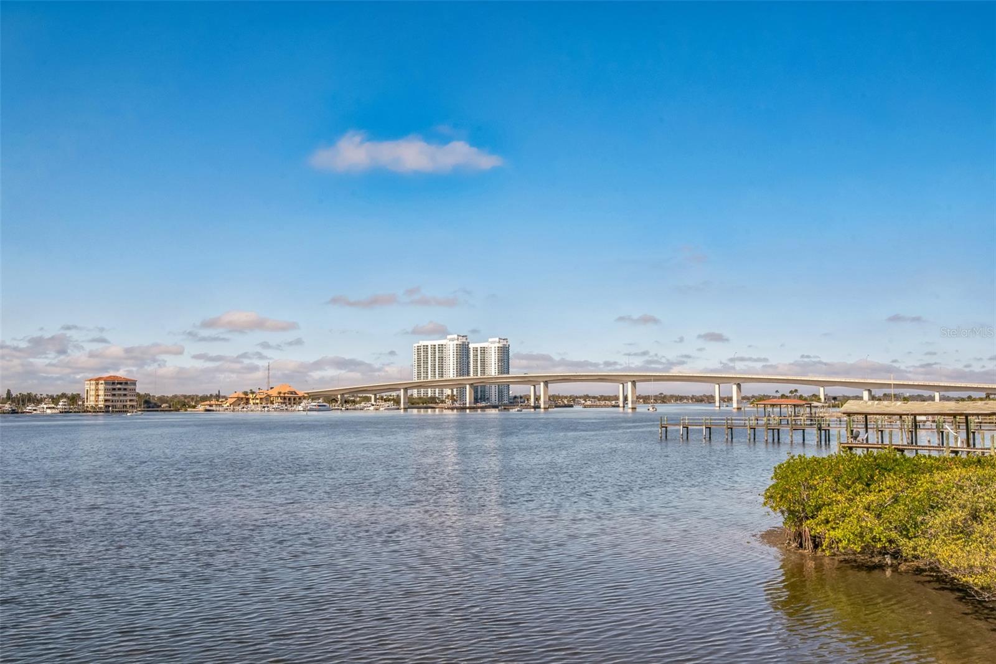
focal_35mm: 32
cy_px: 332
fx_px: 885
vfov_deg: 41.1
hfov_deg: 58.7
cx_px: 498
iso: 200
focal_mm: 32
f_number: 13
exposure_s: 1/500
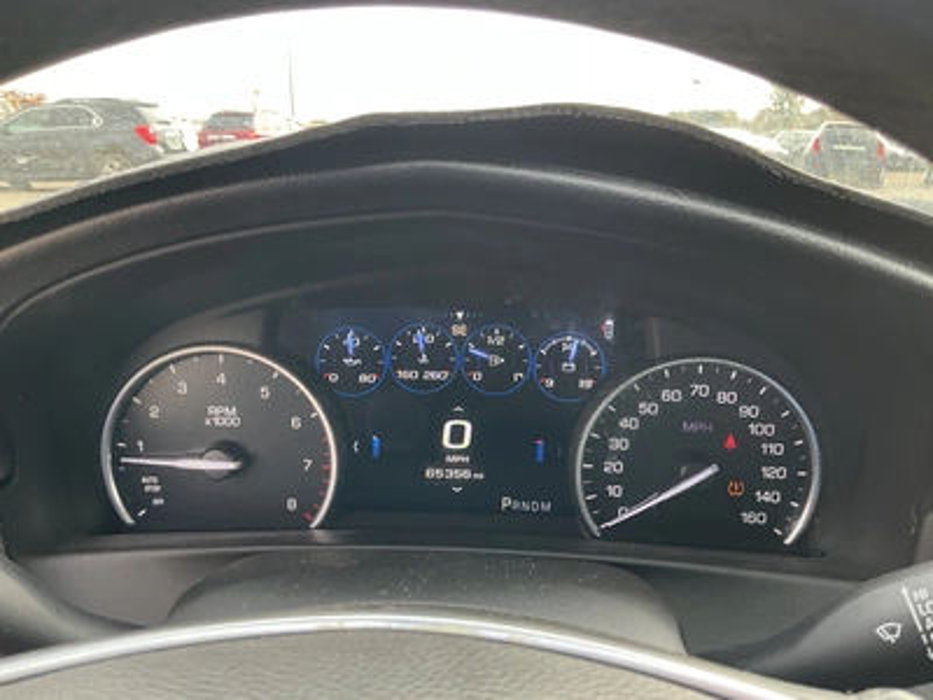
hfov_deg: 61.7
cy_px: 350
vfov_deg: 48.2
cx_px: 466
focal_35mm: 29
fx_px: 782
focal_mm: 3
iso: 32
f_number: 1.8
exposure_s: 1/122
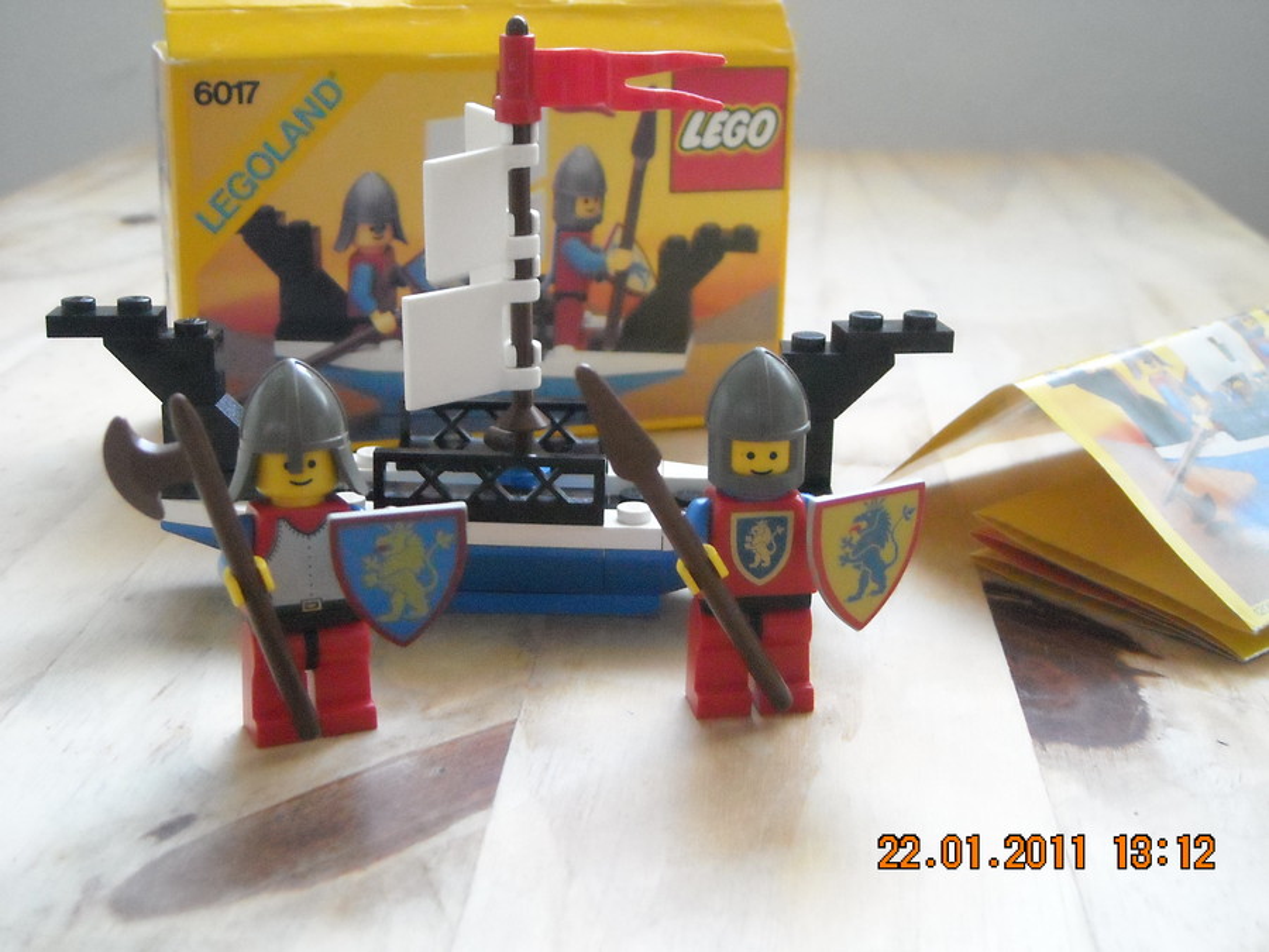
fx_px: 1980
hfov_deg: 35.5
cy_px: 476
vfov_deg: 27.0
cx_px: 634
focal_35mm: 54
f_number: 3.3
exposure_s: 1/54
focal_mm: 8.85
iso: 800
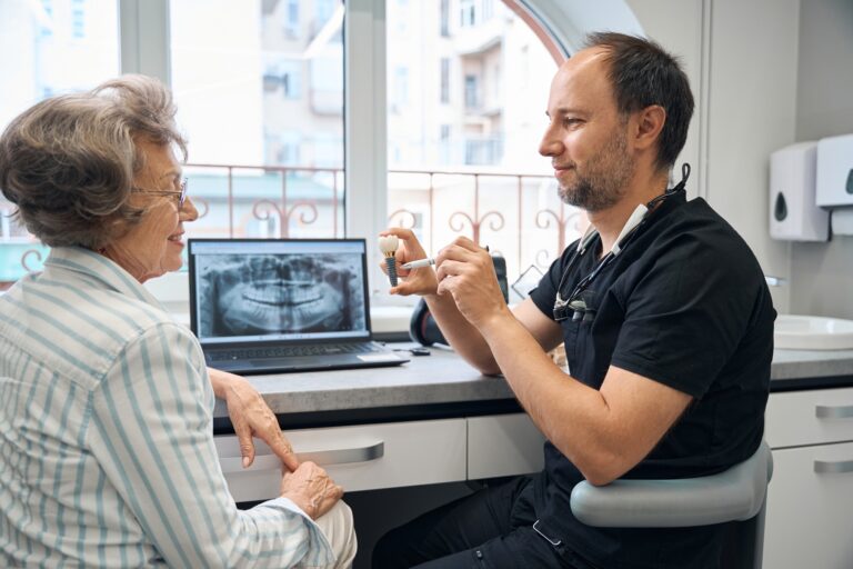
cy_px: 284
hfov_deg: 57.5
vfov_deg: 40.2
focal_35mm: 33
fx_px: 777
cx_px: 426
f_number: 2.8
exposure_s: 1/250
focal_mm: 32.8
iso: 500
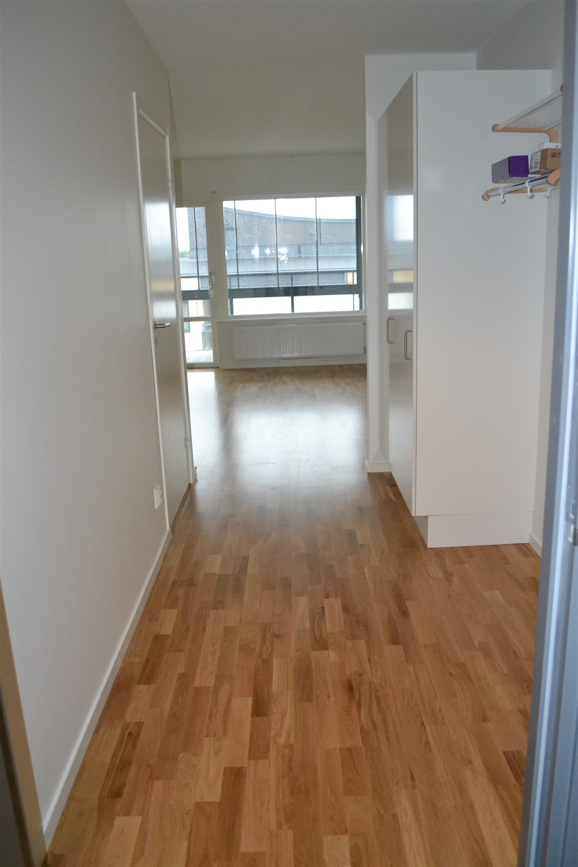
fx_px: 722
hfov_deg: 43.6
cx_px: 289
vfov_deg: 61.9
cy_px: 434
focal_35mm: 30
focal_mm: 20
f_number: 3.8
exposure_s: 1/200
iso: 3200
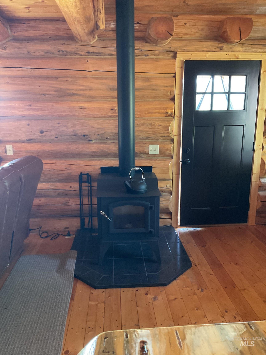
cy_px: 178
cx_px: 133
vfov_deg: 61.7
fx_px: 297
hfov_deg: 48.2
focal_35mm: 29
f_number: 1.8
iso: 320
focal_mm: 3
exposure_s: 1/40
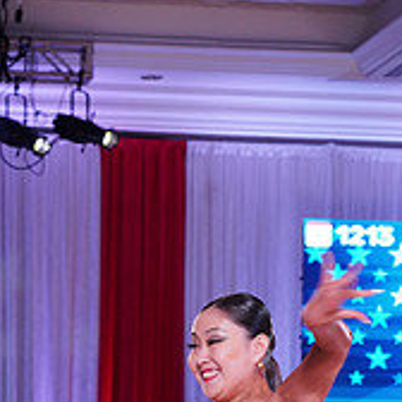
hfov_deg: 10.8
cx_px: 6
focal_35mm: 161
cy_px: 610
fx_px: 2115
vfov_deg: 10.5
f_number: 5
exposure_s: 1/200
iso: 2000
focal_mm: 55
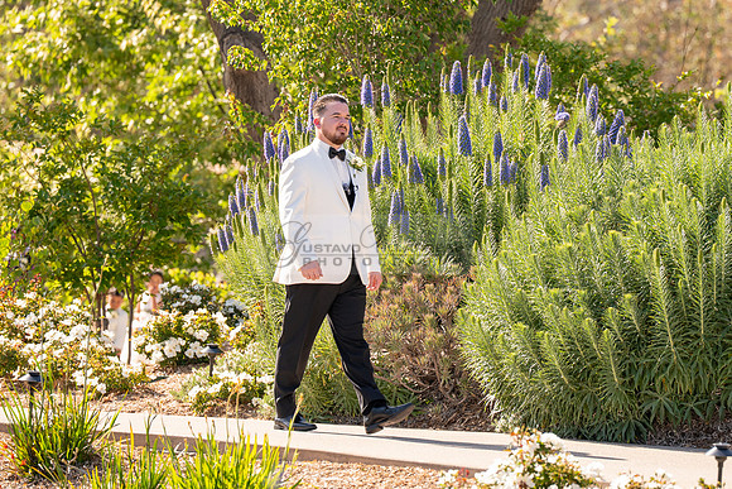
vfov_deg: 5.3
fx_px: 5234
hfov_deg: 8.0
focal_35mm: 257
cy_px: 189
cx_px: 458
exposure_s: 1/800
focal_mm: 200
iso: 200
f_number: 4.5
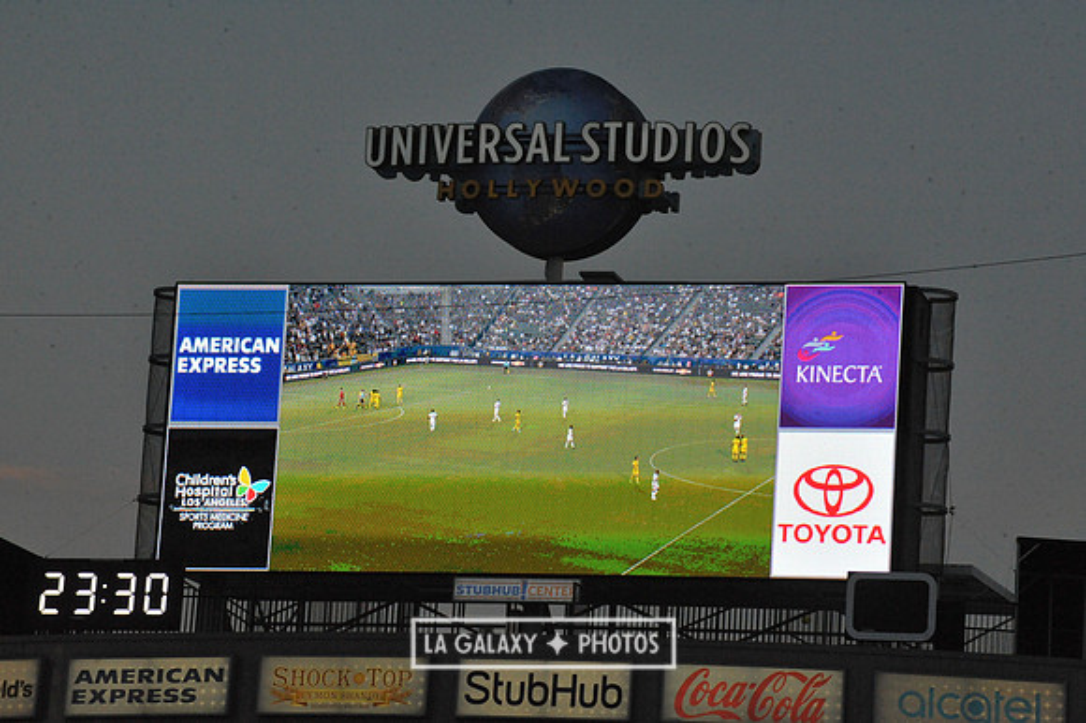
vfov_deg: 6.9
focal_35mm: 200
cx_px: 543
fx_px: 6030
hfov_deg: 10.3
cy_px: 362
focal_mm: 200
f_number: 18
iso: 5000
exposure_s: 1/1250
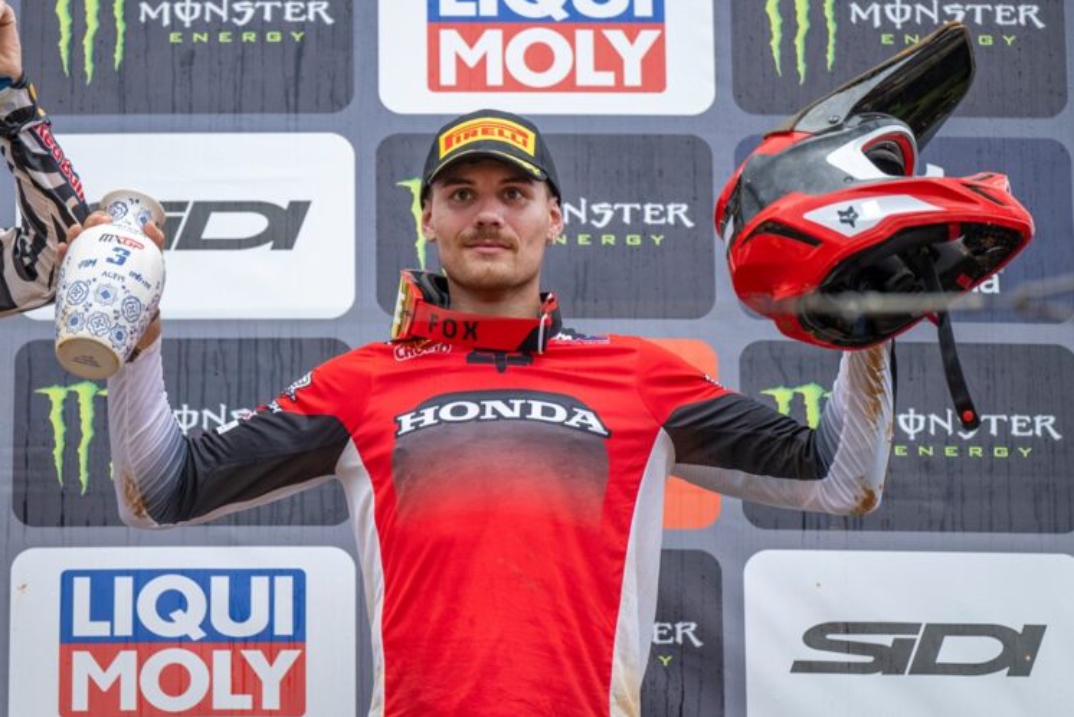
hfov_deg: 10.2
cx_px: 537
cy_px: 358
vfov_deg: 6.8
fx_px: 5999
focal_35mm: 201
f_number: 3.2
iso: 500
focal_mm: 200
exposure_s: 1/1250
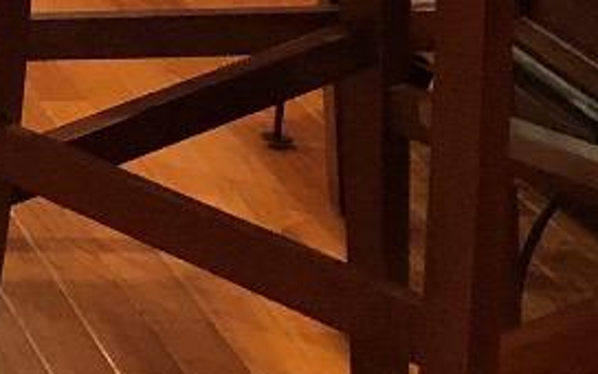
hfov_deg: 11.7
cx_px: -664
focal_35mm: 157
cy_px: -642
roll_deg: +0.4
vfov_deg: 7.6
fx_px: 2559
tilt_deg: -3.0
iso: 100
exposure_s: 1/9
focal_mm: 3.99
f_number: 1.8
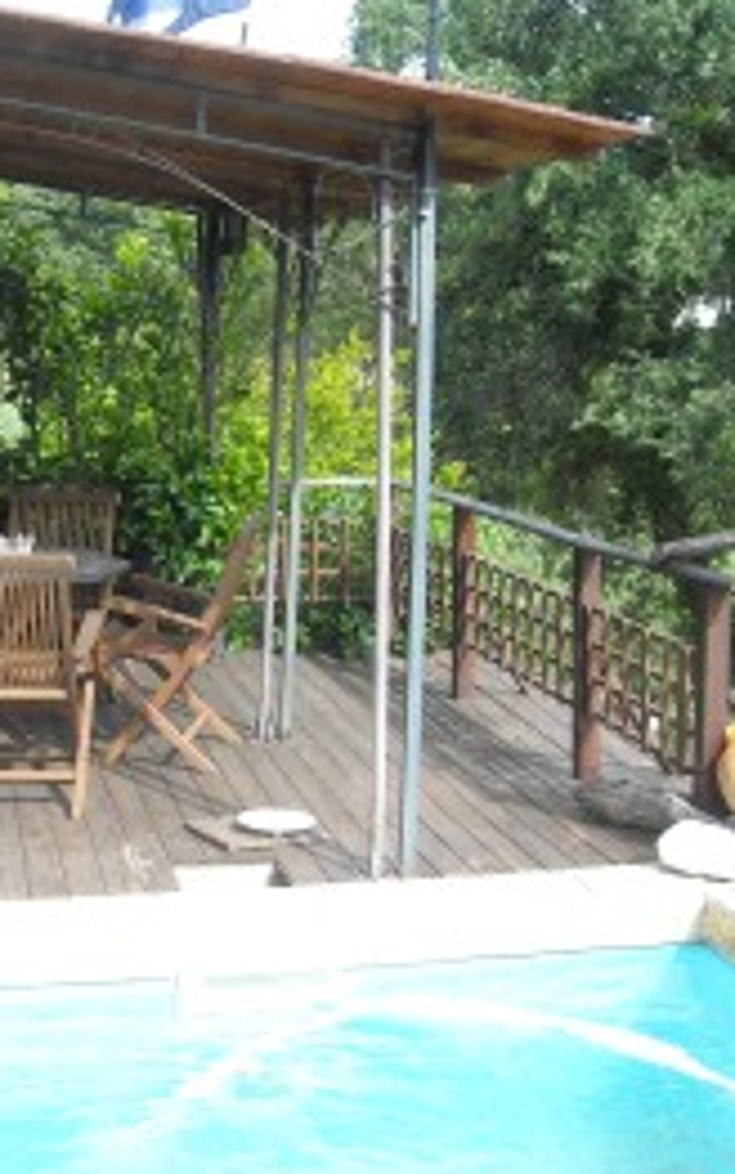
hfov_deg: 23.9
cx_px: 114
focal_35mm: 53
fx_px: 1697
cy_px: 589
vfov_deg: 38.2
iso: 64
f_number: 2.8
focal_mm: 5.7
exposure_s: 1/260
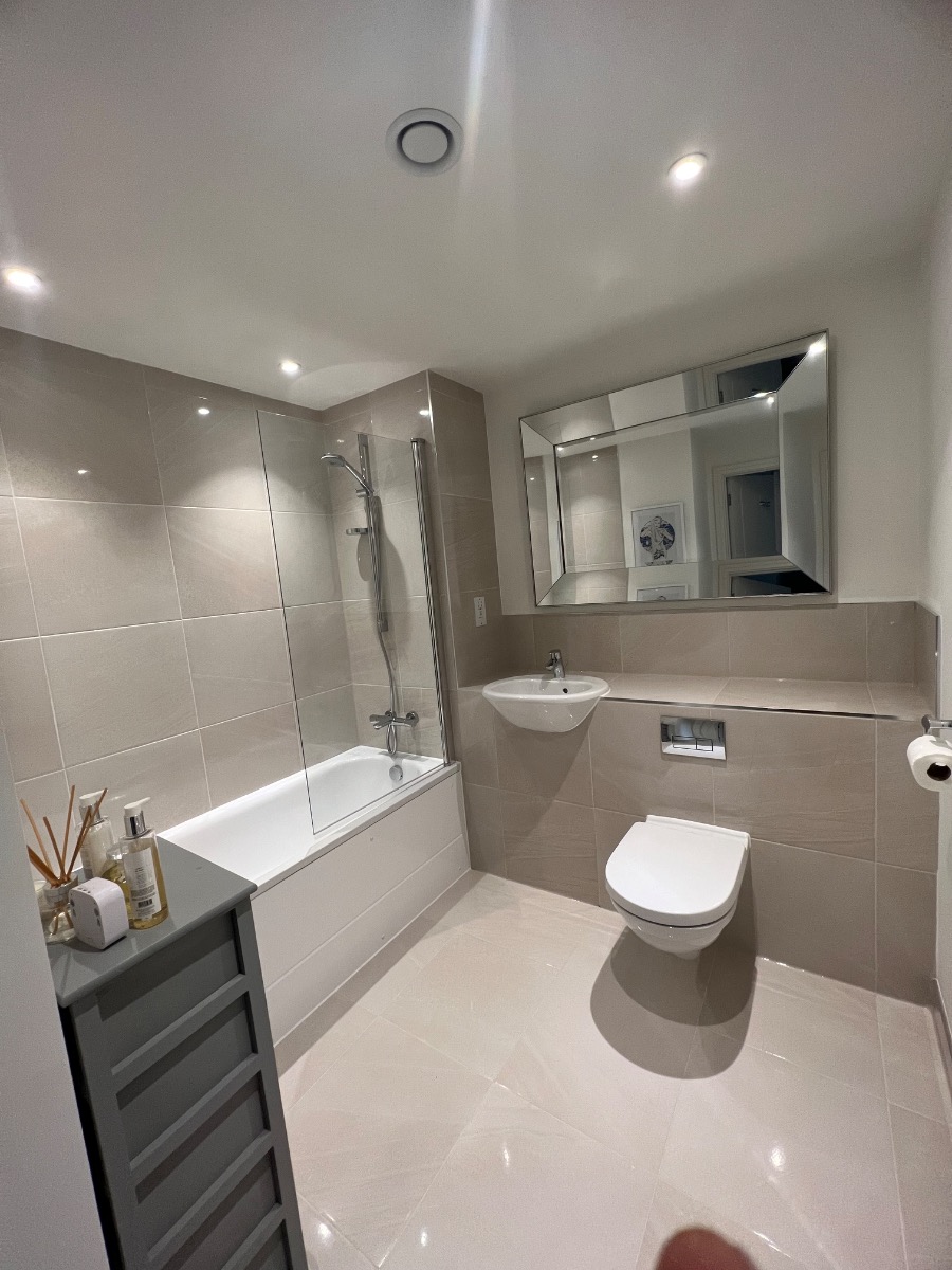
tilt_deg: -6.6
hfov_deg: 89.9
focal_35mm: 13
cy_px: 635
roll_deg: +5.1
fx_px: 477
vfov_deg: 106.2
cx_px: 476
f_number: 1.8
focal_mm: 1.57
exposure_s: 1/50
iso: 160
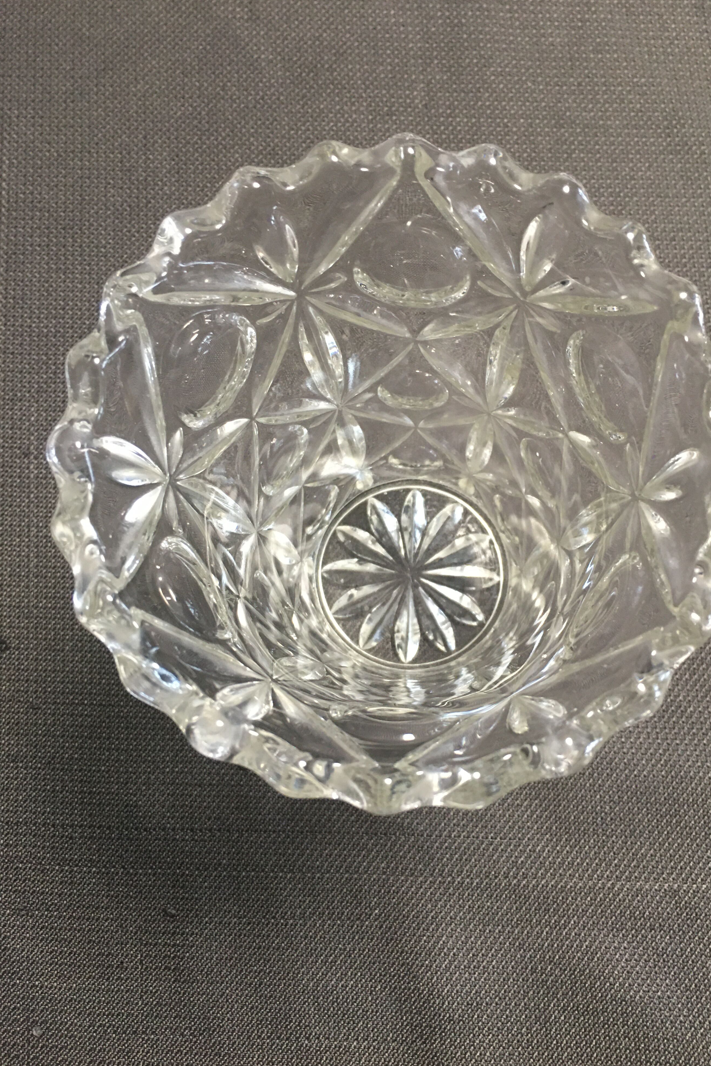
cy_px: 545
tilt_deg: -78.6
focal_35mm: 31
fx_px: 918
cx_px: 409
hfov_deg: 42.2
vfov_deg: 60.3
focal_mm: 4.15
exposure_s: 1/17
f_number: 2.2
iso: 100
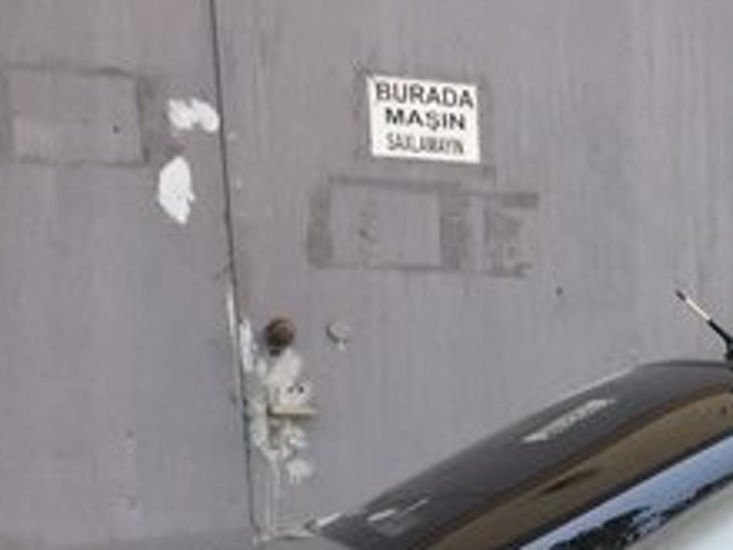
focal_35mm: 87
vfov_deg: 16.0
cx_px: 1076
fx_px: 1842
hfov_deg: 19.7
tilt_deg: -11.4
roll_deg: -1.5
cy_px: 748
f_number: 2.2
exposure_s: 1/100
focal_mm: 4.15
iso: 32
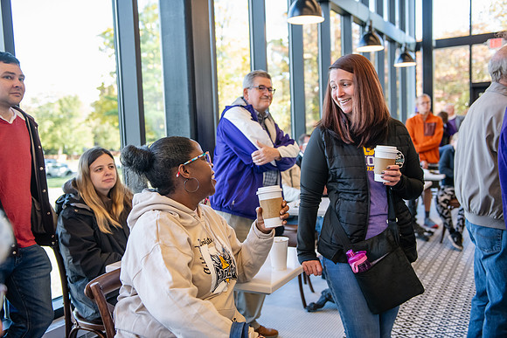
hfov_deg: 50.7
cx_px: 254
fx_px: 535
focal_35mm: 38
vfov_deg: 35.1
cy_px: 169
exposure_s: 1/320
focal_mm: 38
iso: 1000
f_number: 3.2
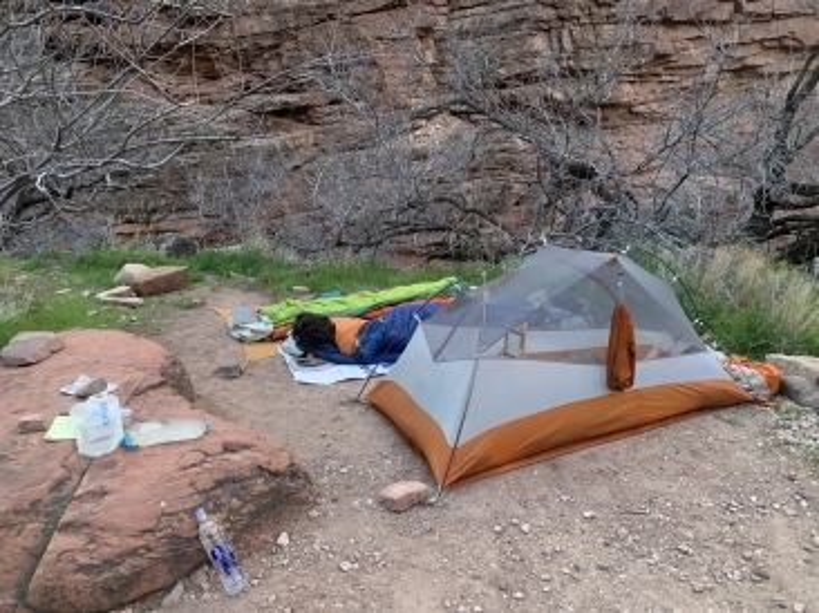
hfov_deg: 67.3
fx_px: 615
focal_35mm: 26
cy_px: 306
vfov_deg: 53.0
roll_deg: +0.4
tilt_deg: -17.3
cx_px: 410
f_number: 1.8
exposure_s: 1/38
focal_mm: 4.25
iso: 400
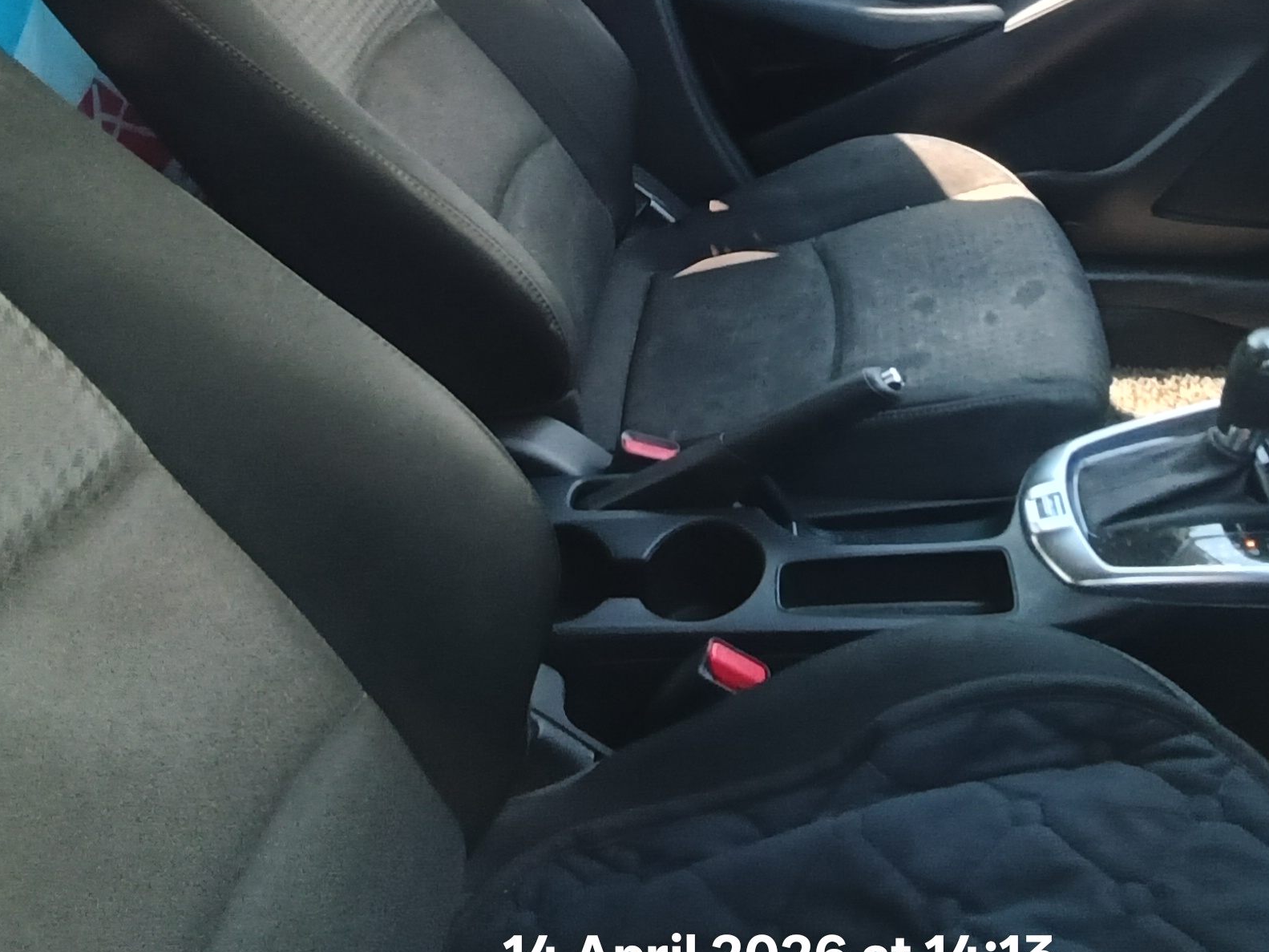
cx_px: 780
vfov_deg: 39.5
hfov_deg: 54.8
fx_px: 1210
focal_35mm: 33
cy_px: 77
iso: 400
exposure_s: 1/20
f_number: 2.2
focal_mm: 1.68
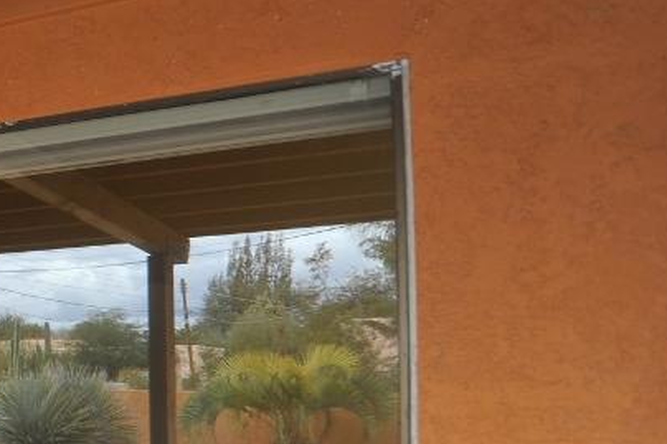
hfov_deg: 25.8
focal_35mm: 57
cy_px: 357
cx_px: -338
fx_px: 1056
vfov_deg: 23.4
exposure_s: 1/80
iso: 320
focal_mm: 18
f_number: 5.6
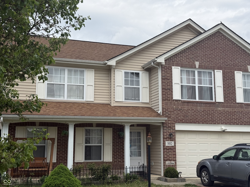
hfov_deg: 39.7
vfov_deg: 30.3
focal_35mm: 48
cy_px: 94
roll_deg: +0.0
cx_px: 125
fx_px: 347
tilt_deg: +8.9
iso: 80
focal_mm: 6.76
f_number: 1.78
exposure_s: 1/3891
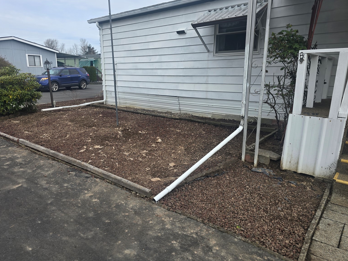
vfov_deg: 56.8
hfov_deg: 71.6
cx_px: 169
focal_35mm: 24
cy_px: 128
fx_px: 241
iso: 12
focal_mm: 6.3
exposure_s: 1/522
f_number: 1.7
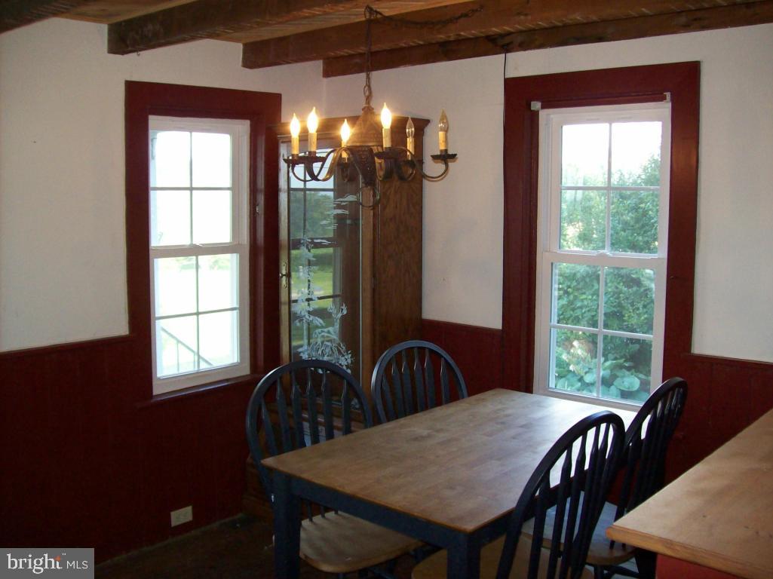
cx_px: 386
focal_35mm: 36
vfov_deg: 39.6
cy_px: 290
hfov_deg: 51.4
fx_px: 804
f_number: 2.7
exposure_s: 1/64
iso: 200
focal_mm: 6
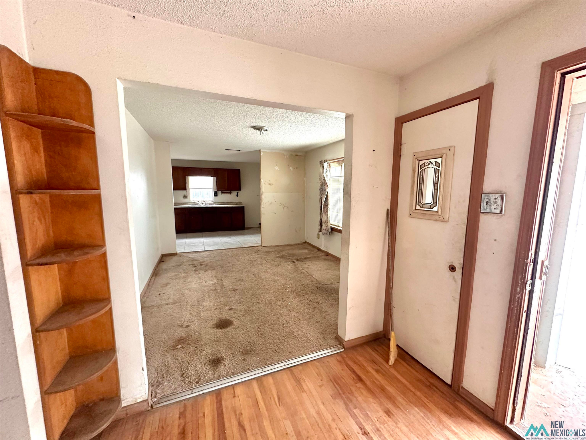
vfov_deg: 85.7
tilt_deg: -6.2
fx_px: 237
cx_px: 293
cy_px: 220
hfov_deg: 102.1
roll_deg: +0.0
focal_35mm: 14
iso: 400
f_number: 2.2
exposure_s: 1/60
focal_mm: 2.22
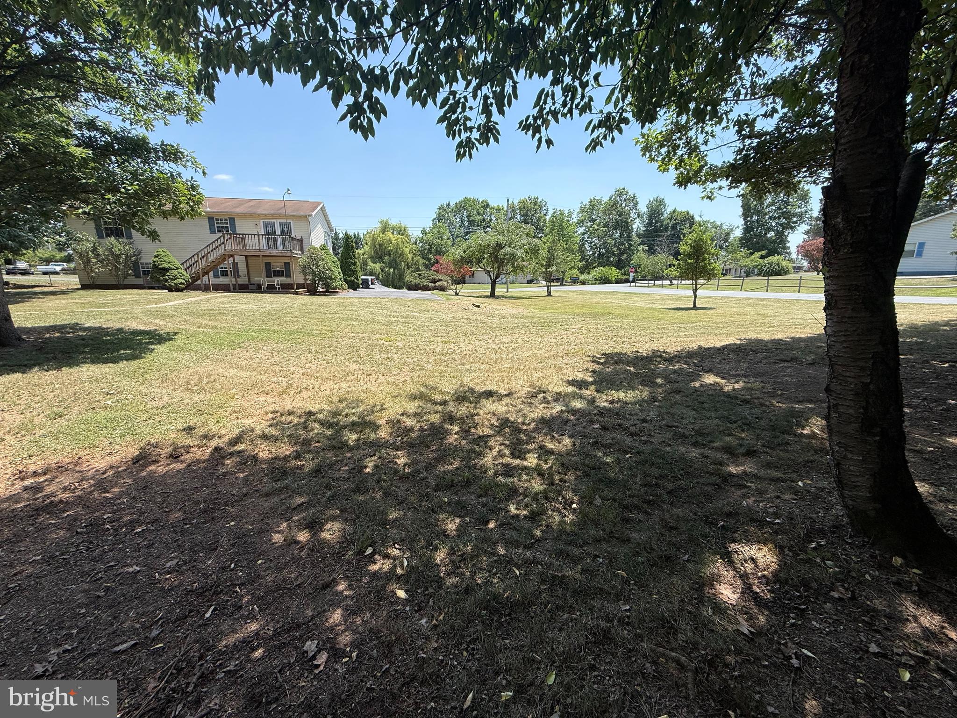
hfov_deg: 102.1
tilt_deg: -12.9
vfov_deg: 85.7
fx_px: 387
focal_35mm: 14
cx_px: 478
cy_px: 359
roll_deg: +0.4
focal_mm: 2.22
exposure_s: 1/864
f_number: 2.2
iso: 50
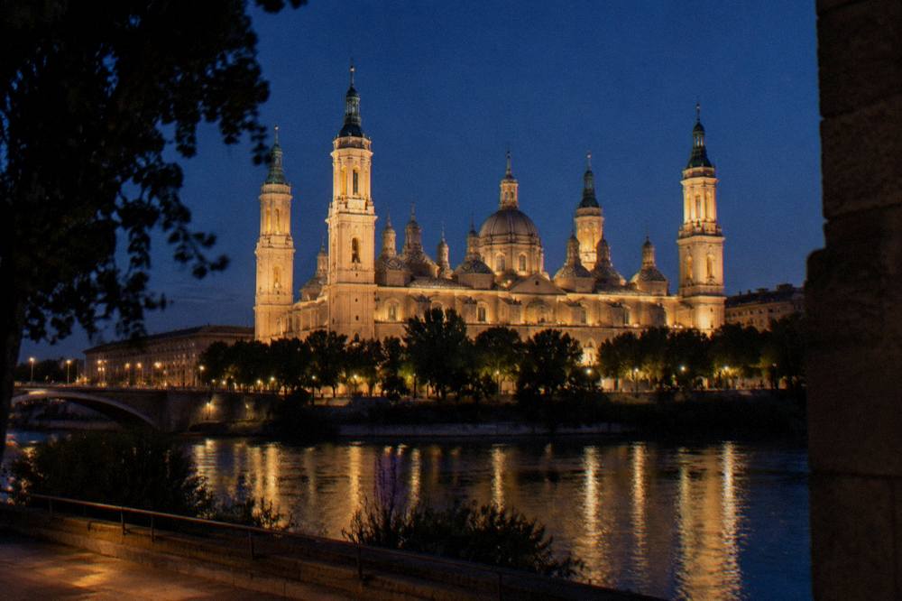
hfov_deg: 54.5
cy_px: 300
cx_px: 451
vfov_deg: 37.8
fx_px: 877
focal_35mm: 35
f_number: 9
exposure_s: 1/50
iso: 2000
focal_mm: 35
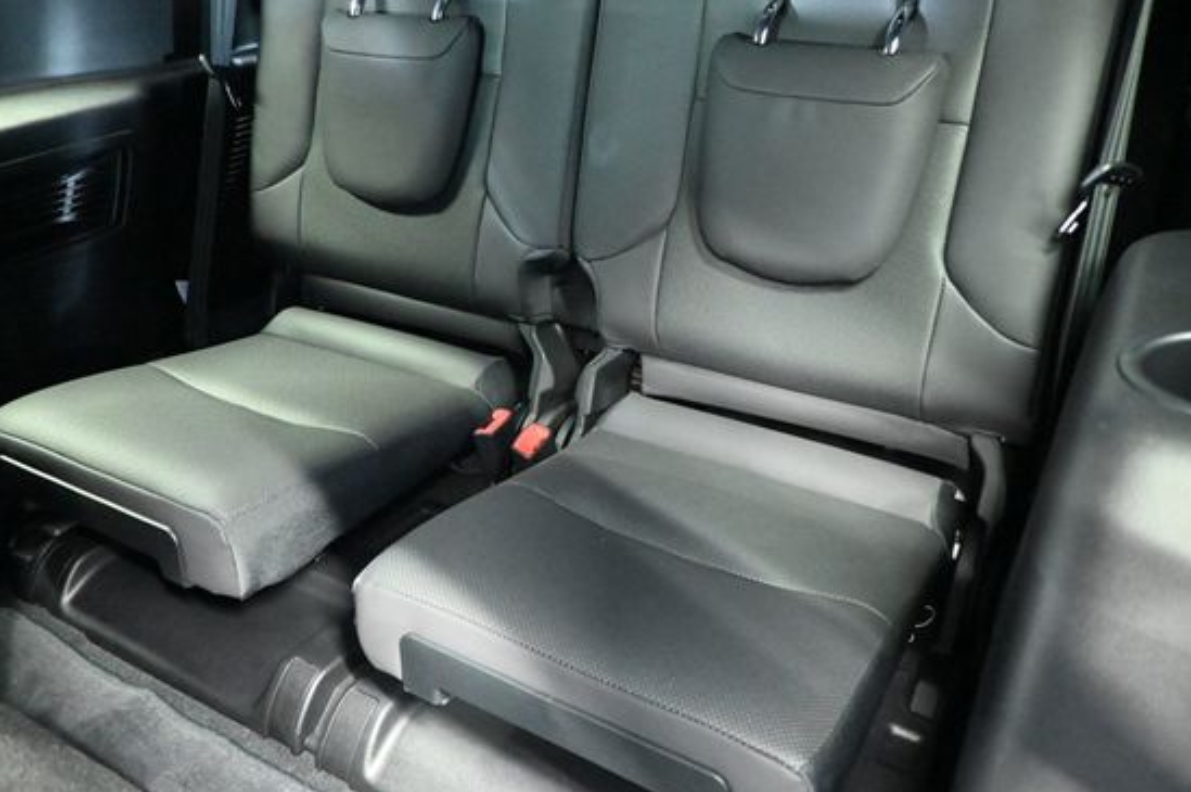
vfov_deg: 46.3
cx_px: 642
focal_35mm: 28
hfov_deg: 65.4
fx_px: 925
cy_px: 358
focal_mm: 16
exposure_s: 1/6
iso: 12800
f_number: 3.5
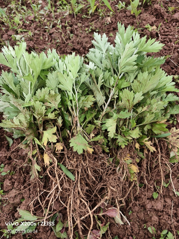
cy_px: 120
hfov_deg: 58.9
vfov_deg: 73.9
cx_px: 90
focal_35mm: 23
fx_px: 159
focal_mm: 5.6
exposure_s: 1/180
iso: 72
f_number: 1.57
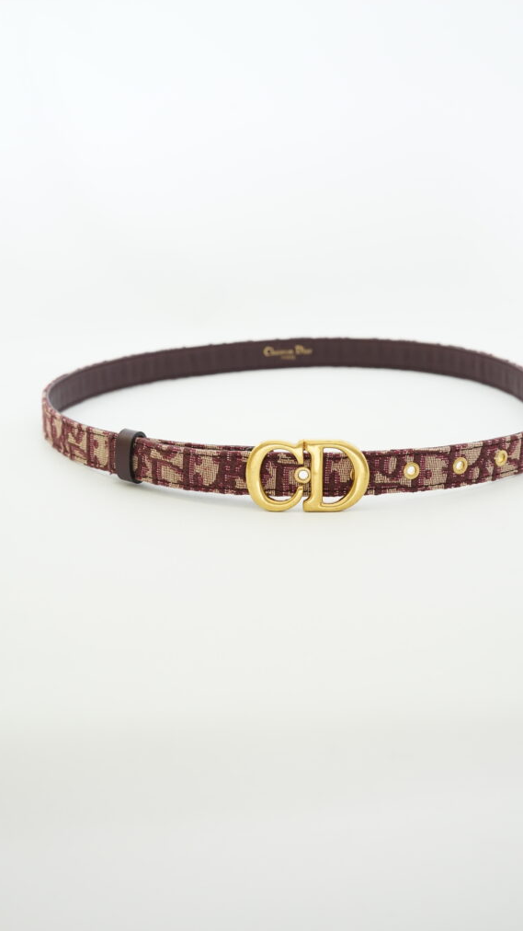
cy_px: 468
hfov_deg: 22.6
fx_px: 1307
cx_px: 294
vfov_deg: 39.2
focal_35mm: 53
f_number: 6.3
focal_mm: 50
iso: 640
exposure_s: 1/15
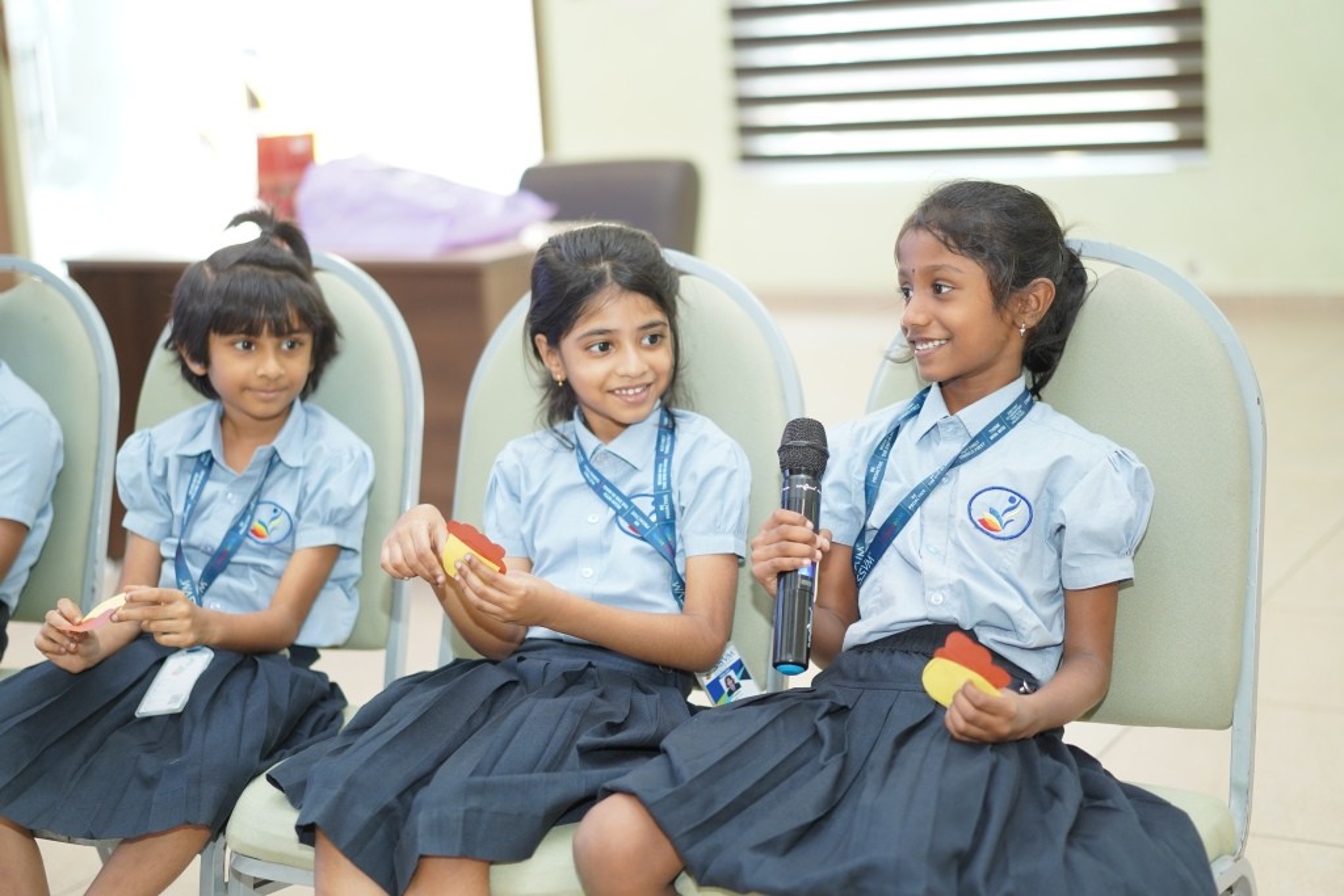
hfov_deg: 36.2
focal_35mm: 55
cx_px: 672
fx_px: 2053
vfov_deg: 24.6
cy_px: 448
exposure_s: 1/160
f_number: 1.8
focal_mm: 55
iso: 640
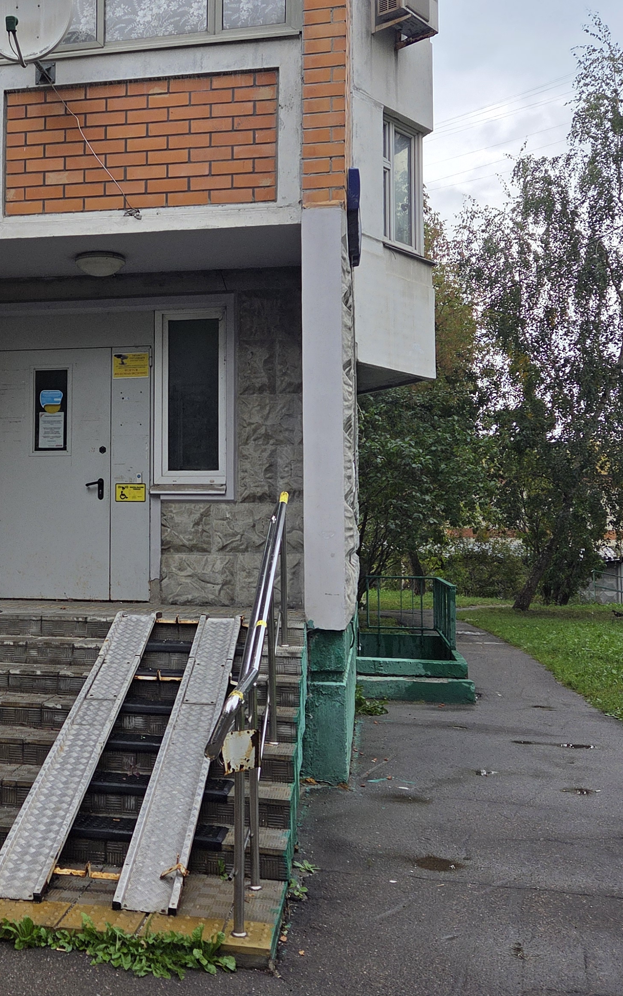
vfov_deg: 47.1
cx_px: 68
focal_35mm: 42
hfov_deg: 29.3
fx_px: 1141
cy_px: 436
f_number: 1.8
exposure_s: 1/180
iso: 32
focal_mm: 5.4
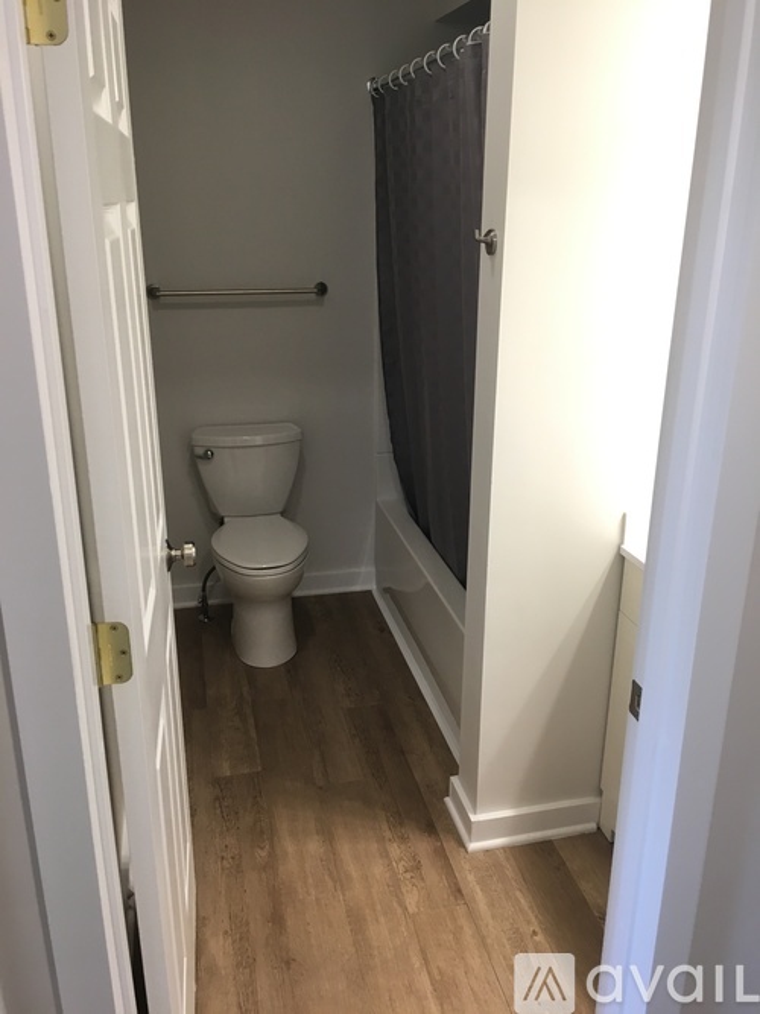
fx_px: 849
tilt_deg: -19.9
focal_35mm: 29
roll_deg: -1.1
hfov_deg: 48.2
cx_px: 380
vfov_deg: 61.7
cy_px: 507
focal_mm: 4.15
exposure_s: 1/30
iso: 64
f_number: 2.2
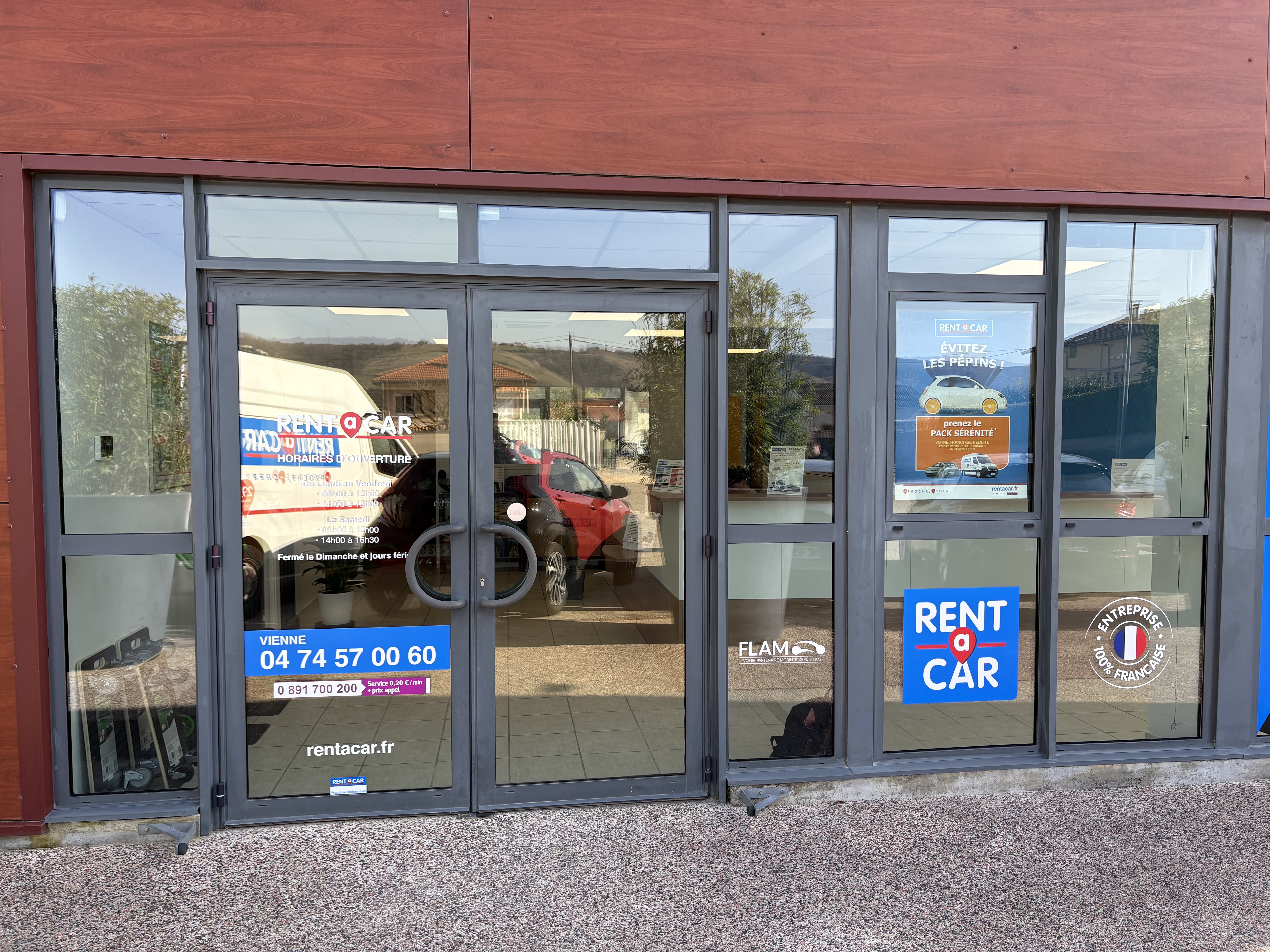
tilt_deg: -2.8
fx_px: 954
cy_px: 476
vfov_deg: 53.1
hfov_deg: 67.3
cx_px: 635
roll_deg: +0.8
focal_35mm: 26
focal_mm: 5.96
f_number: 1.6
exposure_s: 1/535
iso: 50
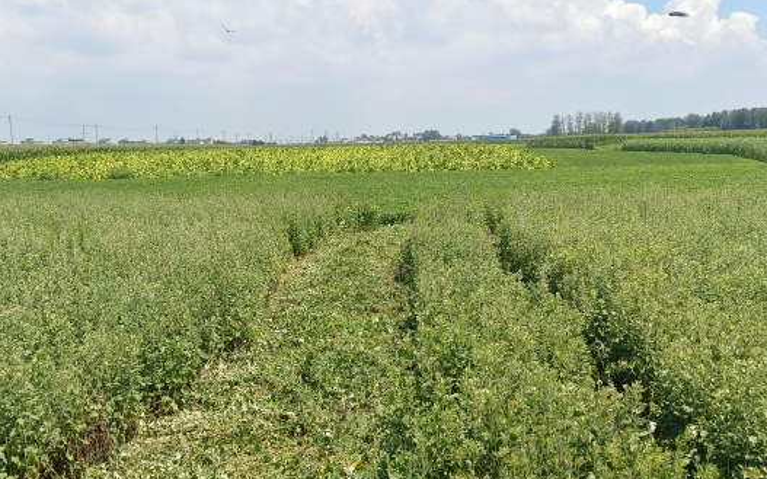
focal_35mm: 37
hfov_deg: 52.4
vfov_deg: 34.1
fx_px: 773
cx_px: 301
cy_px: 316
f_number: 1.88
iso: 50
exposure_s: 1/1946
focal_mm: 5.5
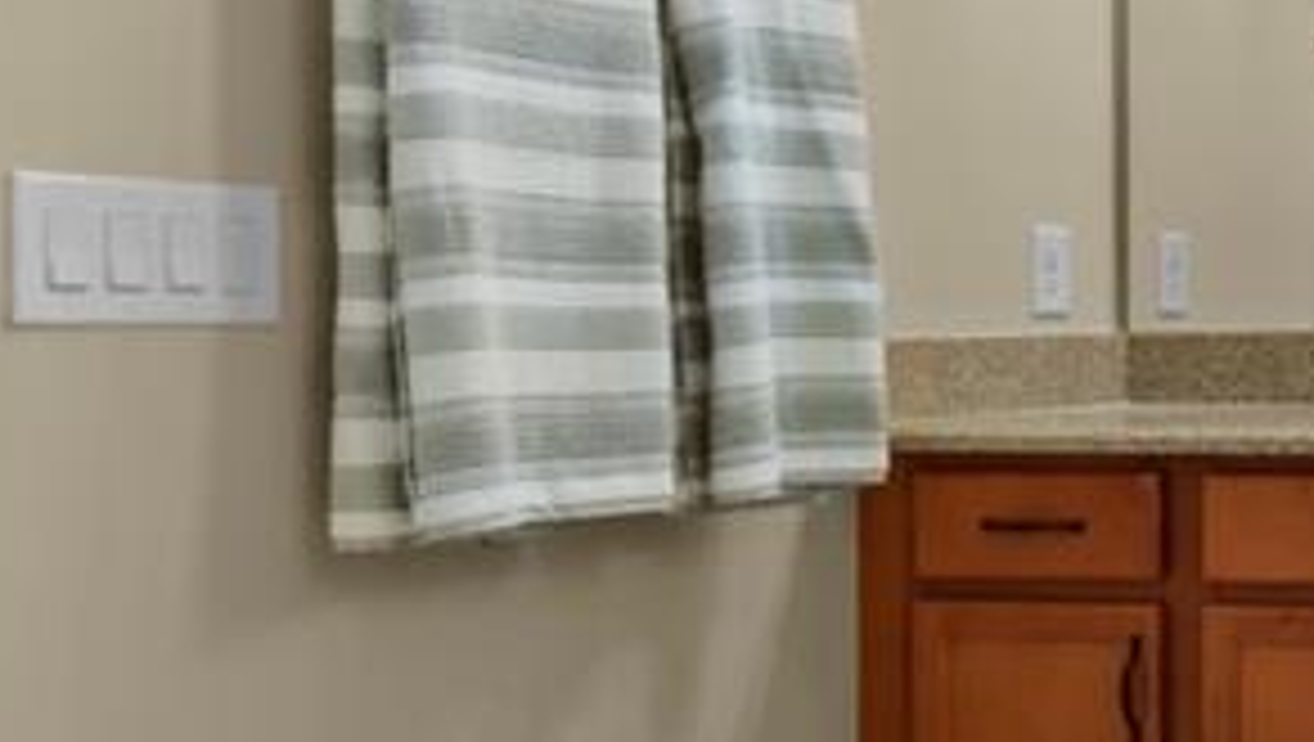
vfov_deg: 21.7
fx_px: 1918
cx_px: 1958
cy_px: 157
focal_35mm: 55
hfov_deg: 27.0
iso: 800
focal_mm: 10
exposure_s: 1/80
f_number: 4.5
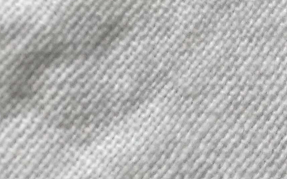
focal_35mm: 128
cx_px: -165
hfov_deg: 14.9
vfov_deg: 10.1
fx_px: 1001
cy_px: -27
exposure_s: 1/100
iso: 125
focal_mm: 3.81
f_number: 2.2
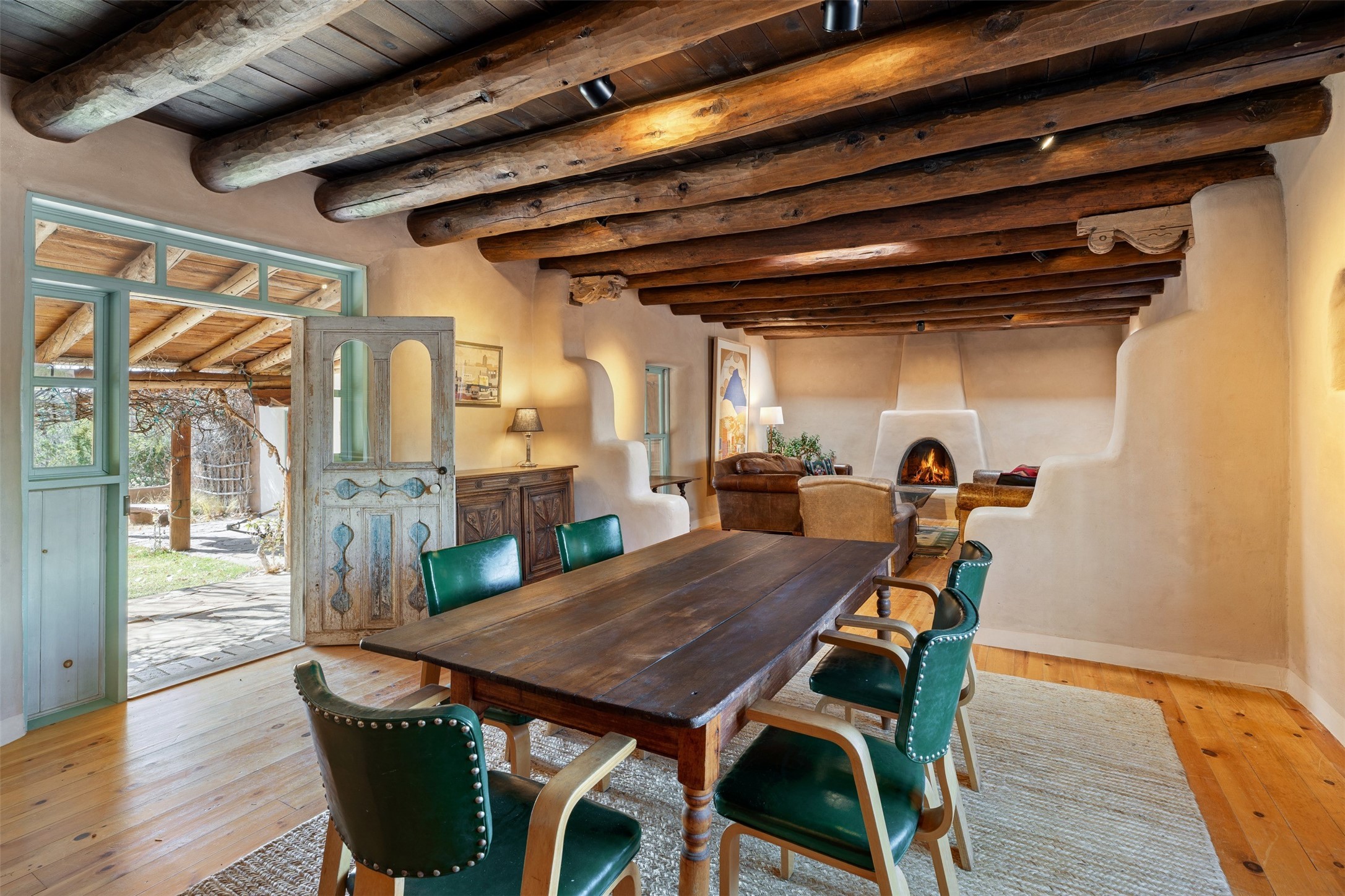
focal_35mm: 16
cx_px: 672
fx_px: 598
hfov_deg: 96.7
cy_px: 448
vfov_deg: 73.7
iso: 100
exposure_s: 2.5
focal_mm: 16
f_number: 8
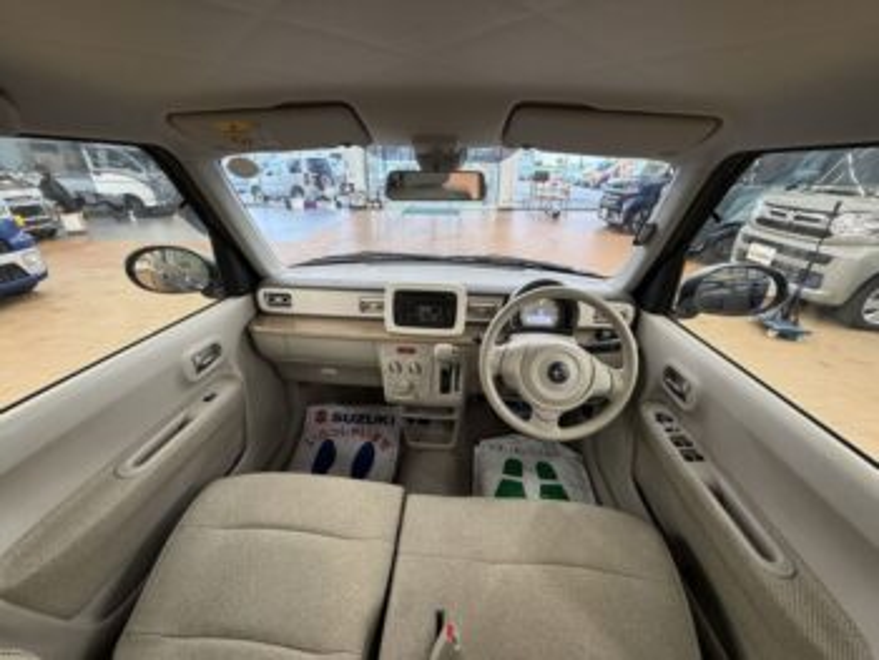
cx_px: 440
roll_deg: +0.1
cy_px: 330
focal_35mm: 14
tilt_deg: -24.7
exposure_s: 1/50
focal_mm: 2.22
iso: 200
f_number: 2.2
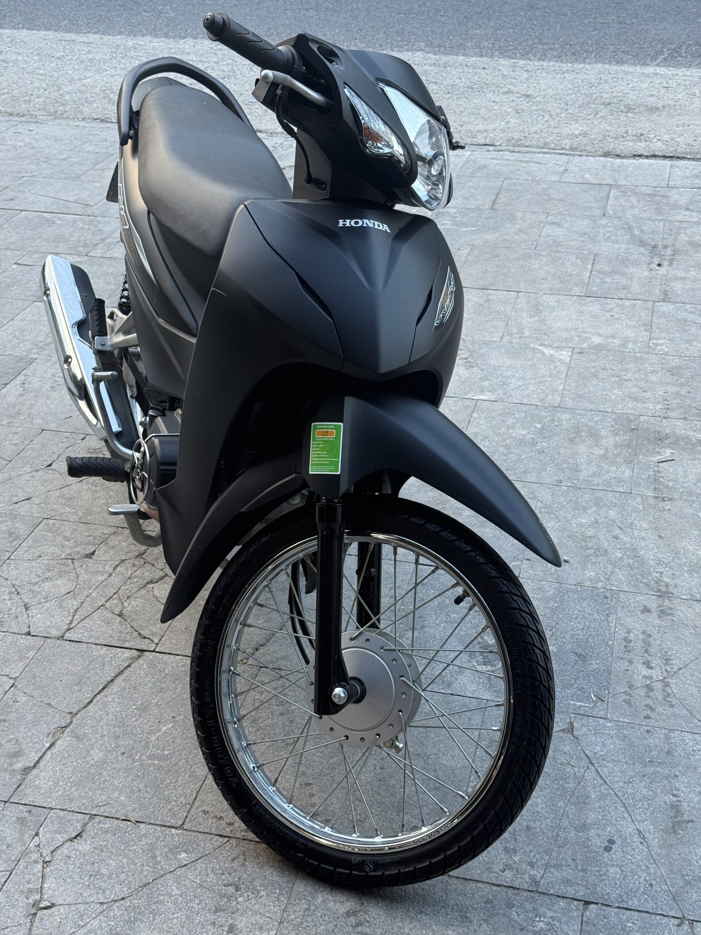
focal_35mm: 48
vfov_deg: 39.7
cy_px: 468
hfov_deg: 30.3
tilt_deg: -29.3
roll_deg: +0.8
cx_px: 350
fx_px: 1296
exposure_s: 1/102
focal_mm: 6.76
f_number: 1.78
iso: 100
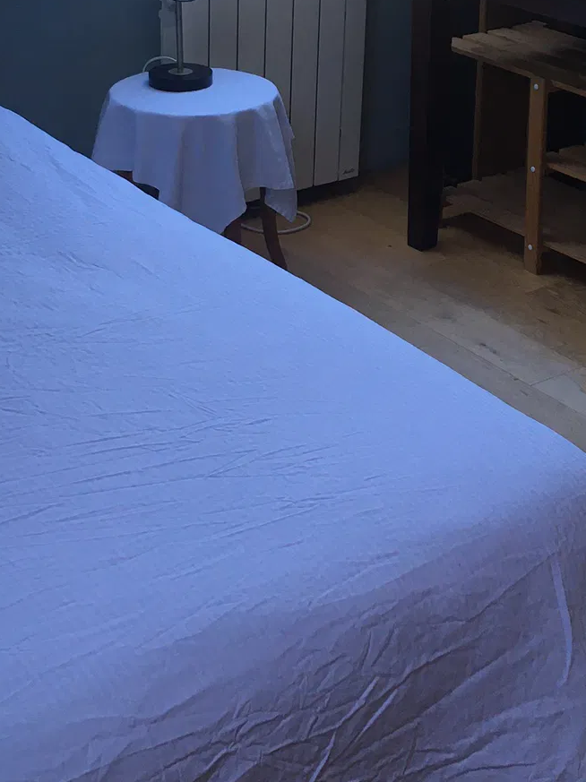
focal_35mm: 67
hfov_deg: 21.9
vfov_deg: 28.5
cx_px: 339
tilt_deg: -19.4
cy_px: 180
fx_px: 1513
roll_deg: -0.2
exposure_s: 1/33
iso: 25
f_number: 2.2
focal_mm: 4.15
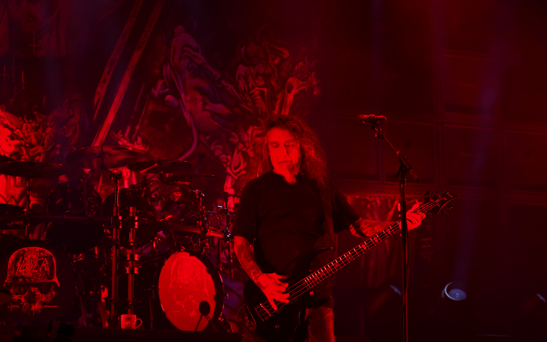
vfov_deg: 13.8
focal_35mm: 95
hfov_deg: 21.8
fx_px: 1416
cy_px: 216
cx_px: 316
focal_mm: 73
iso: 200
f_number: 4
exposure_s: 1/80
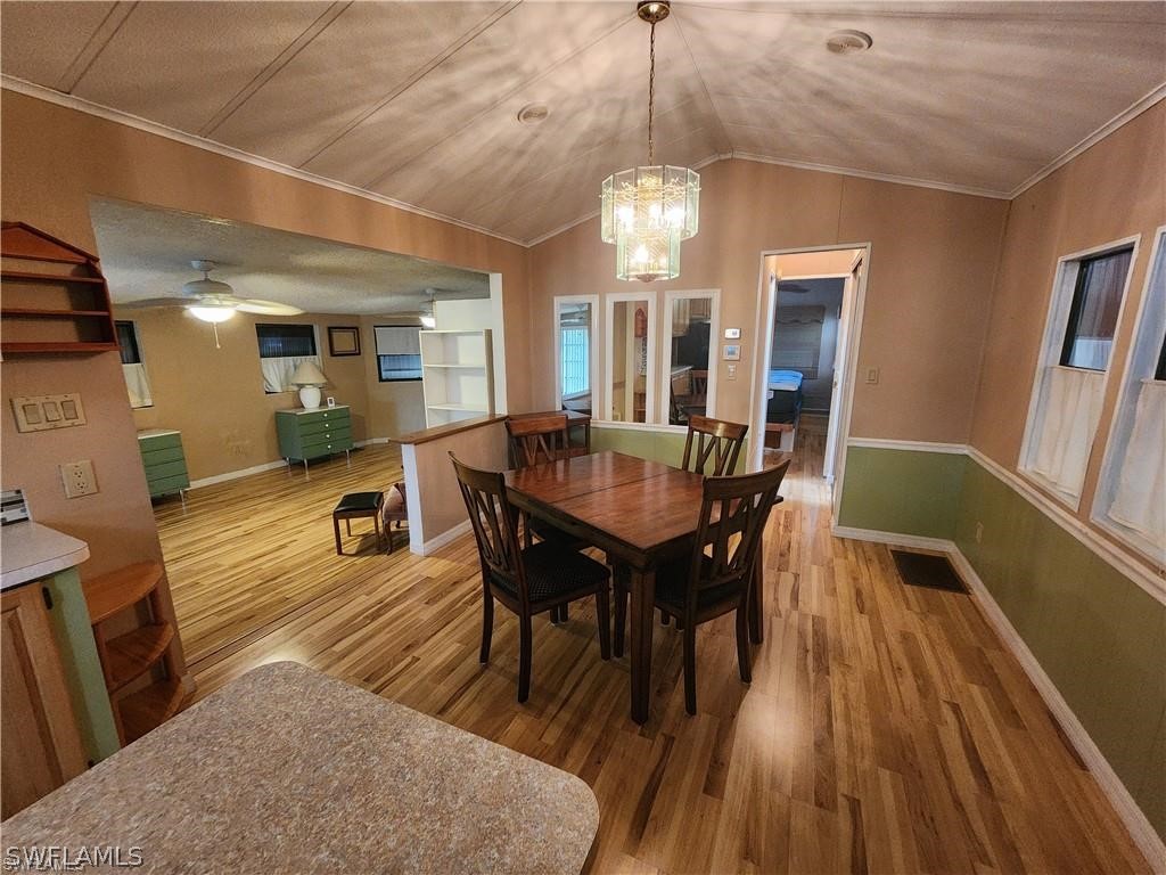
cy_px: 438
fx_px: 438
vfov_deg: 89.9
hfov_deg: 106.2
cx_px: 583
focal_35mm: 13
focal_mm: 2.2
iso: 640
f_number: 2.2
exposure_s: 1/24
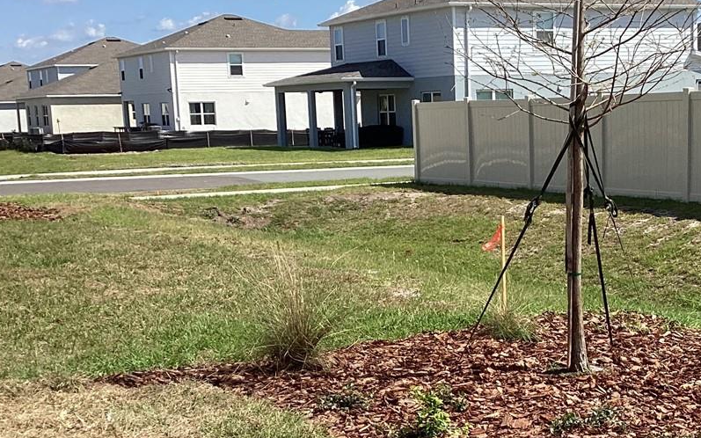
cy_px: 322
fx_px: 1261
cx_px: 471
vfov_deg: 19.6
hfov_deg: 30.8
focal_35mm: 66
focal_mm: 3.3
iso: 25
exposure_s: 1/1294
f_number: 2.4
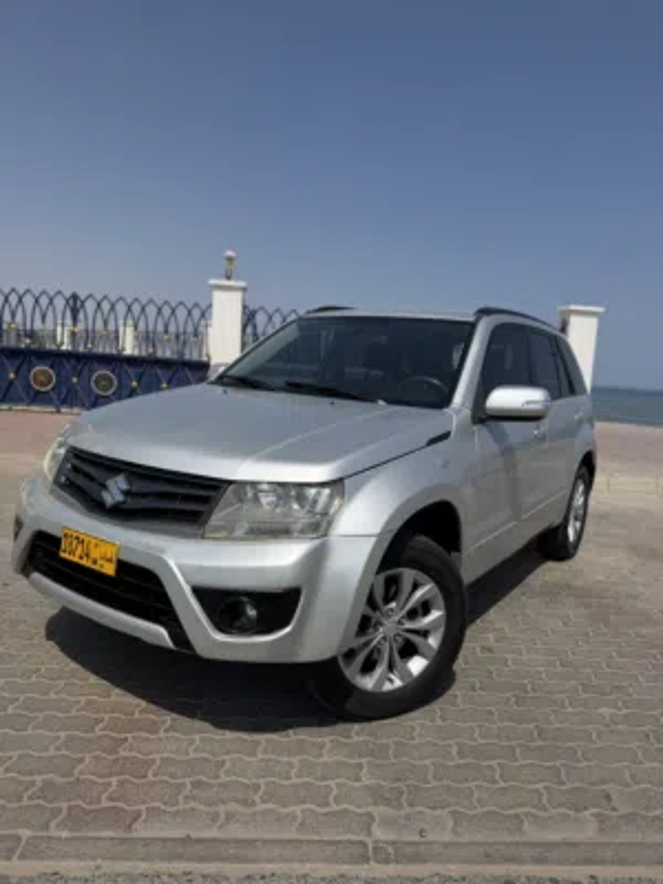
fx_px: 613
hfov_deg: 56.8
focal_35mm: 24
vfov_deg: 71.6
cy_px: 442
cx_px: 332
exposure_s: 1/10309
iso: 100
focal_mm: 6.76
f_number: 1.78
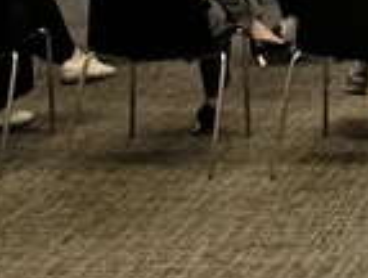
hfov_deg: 13.8
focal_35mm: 122
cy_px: -328
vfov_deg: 10.8
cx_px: 718
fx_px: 1300
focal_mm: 4.7
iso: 2000
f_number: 1.7
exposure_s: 1/24
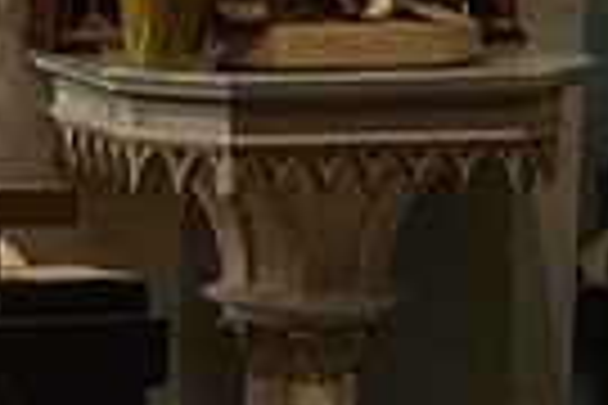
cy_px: 20
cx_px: -315
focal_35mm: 858
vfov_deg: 1.6
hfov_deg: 2.4
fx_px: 14490
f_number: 14
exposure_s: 1/60
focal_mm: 200
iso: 5000
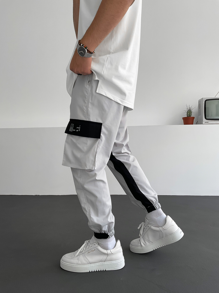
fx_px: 245
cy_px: 146
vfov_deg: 61.7
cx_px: 110
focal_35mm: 29
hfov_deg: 48.2
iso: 25
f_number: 1.8
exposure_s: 1/120
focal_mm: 3
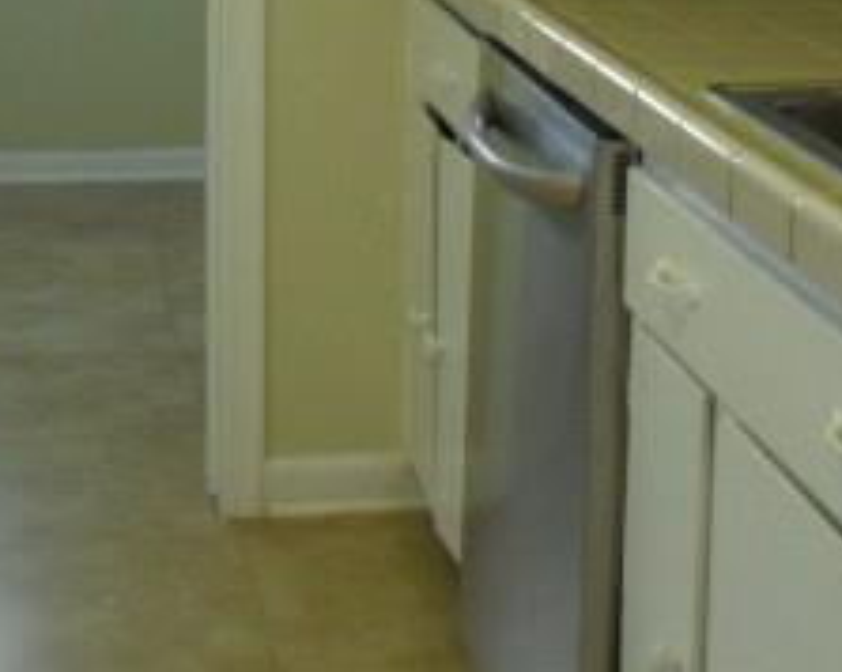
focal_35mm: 101
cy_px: -79
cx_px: 748
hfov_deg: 18.7
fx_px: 2515
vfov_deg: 14.8
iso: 400
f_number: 3.1
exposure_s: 1/100
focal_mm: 6.3
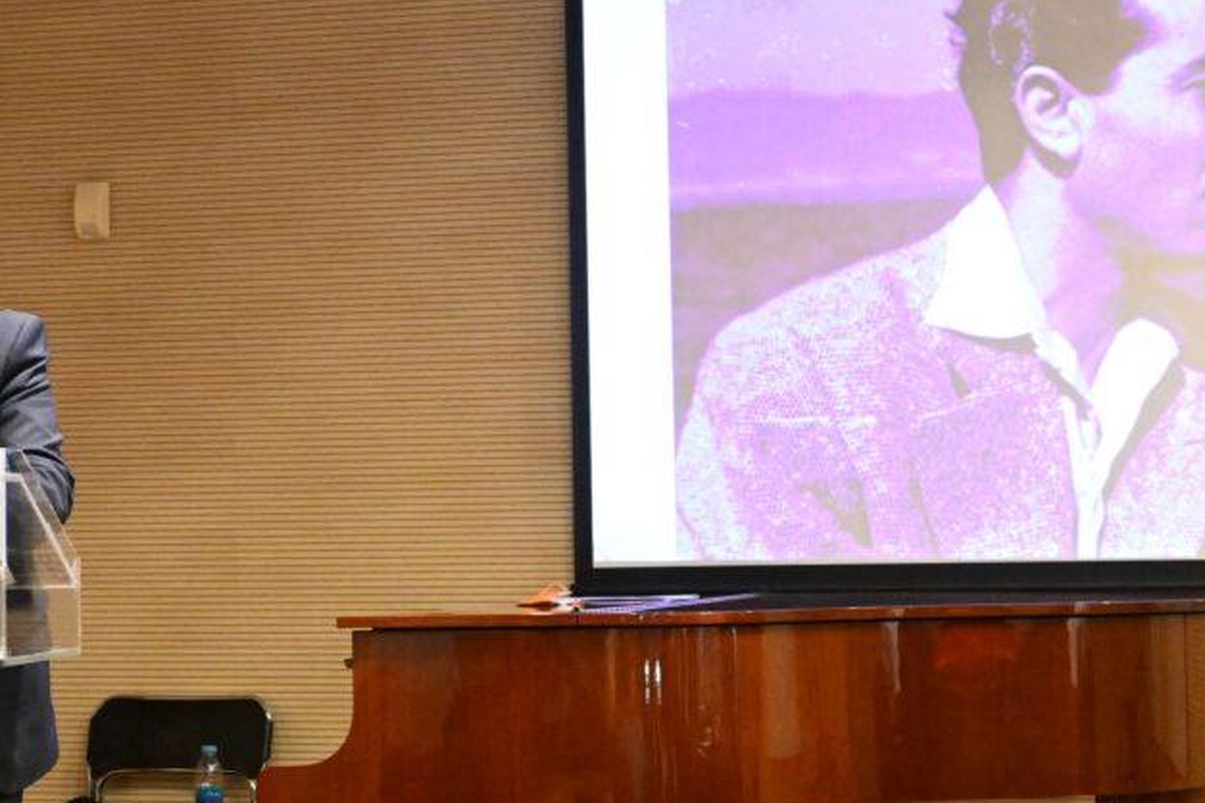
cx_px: 461
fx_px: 3280
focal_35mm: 98
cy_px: 329
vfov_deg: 14.0
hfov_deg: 20.8
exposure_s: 1/160
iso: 10000
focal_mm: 40
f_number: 5.6
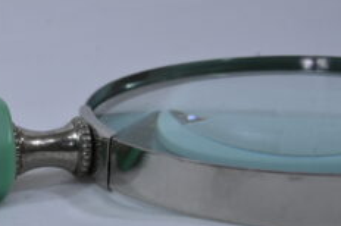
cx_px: -98
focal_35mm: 93
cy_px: 253
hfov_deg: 20.2
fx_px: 880
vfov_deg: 14.3
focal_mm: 36
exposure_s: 1/125
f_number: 10
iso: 640
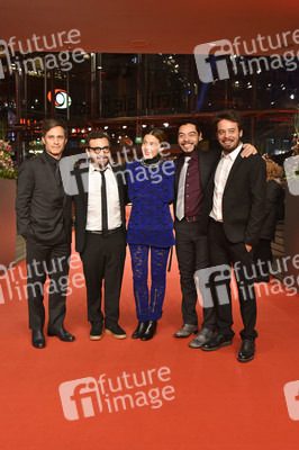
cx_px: 150
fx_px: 424
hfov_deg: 38.8
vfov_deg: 55.8
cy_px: 225
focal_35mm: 34
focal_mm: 34
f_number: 5.6
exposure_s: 1/160
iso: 4000
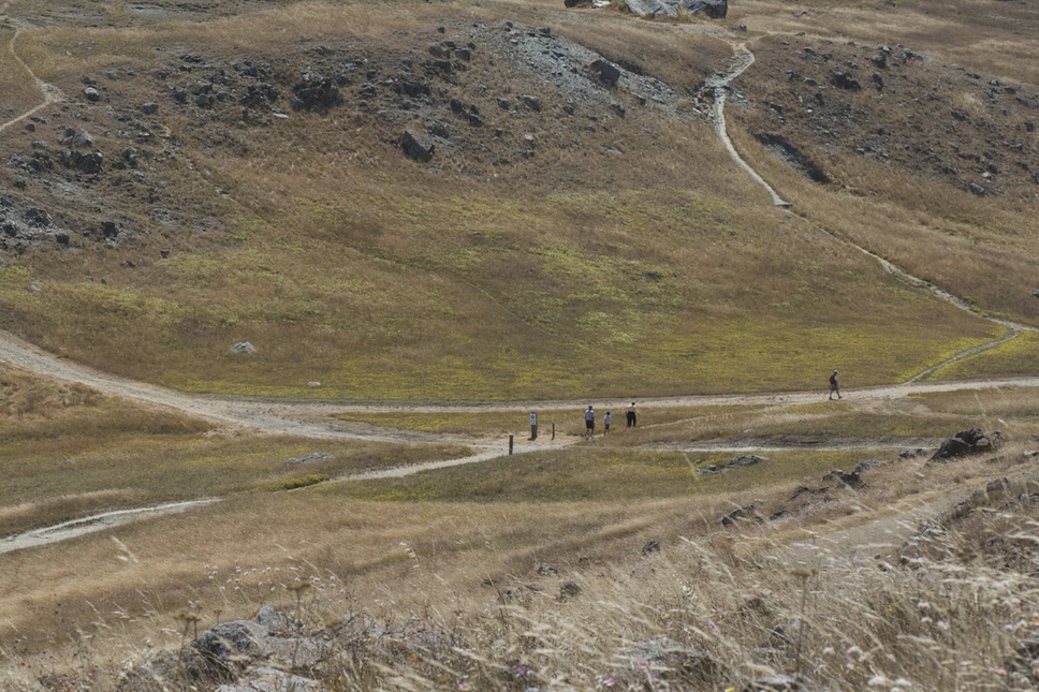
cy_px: 224
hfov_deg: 13.5
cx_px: 251
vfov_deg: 9.1
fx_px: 4357
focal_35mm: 151
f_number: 8
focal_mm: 60
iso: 125
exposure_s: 1/320
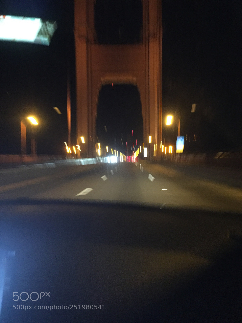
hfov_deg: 48.2
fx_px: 270
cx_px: 121
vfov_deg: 61.7
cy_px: 162
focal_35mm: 29
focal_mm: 4.15
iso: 800
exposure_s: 1/15
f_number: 2.2
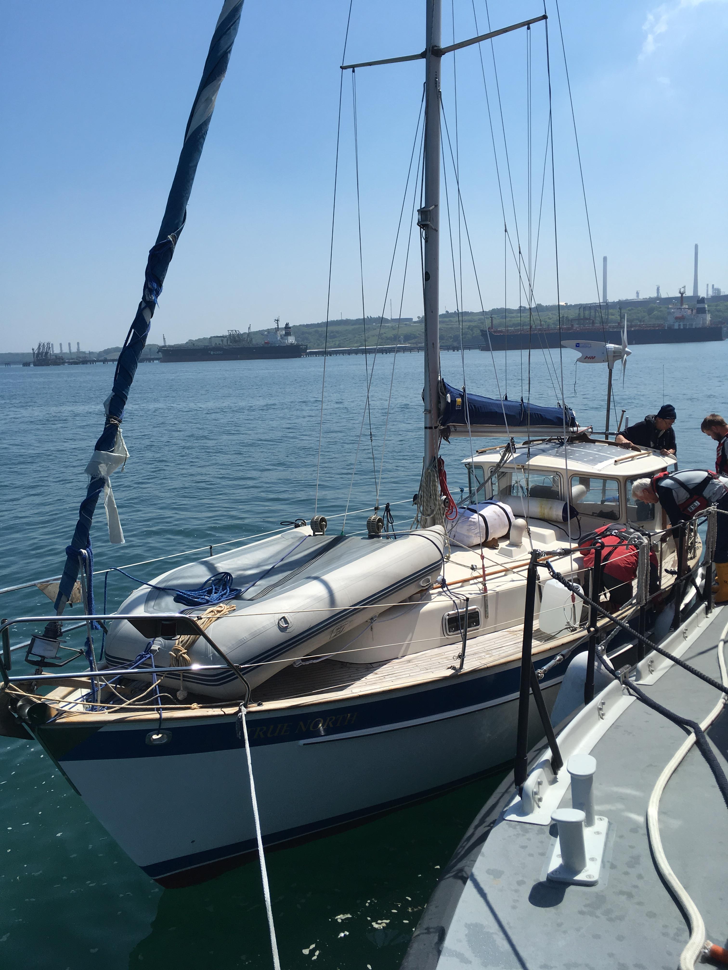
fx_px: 813
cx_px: 364
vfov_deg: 61.7
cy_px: 485
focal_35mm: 29
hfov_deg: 48.2
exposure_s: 1/2198
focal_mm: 4.15
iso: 25
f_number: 2.2
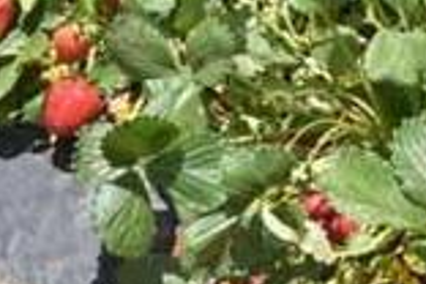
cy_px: -242
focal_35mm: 165
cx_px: -385
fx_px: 1957
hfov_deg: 11.4
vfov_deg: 8.0
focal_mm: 23
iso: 250
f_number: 8
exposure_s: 1/500
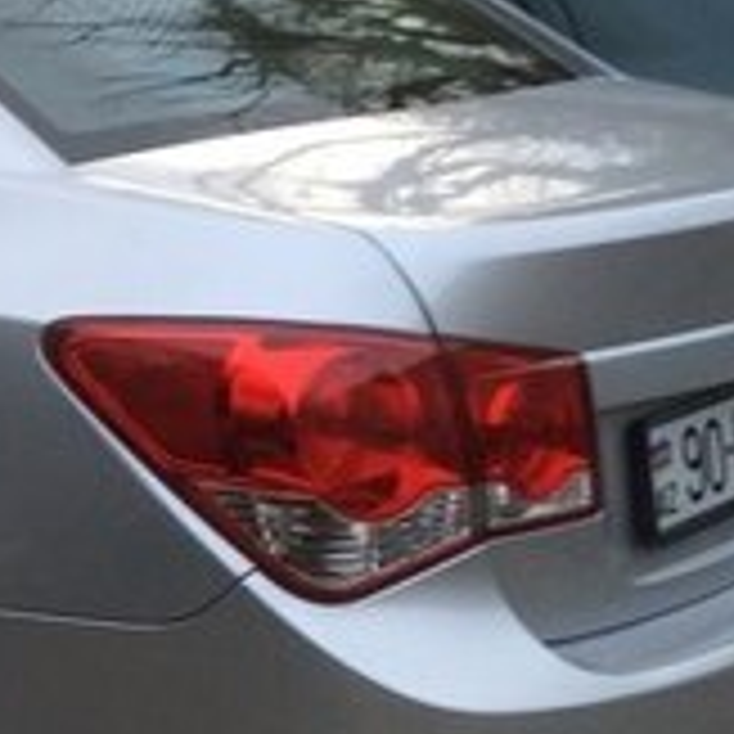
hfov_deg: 14.4
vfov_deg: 16.7
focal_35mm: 104
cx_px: -653
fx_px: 2495
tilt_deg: -18.6
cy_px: 525
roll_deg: -1.6
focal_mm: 4.15
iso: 40
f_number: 2.2
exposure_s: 1/50
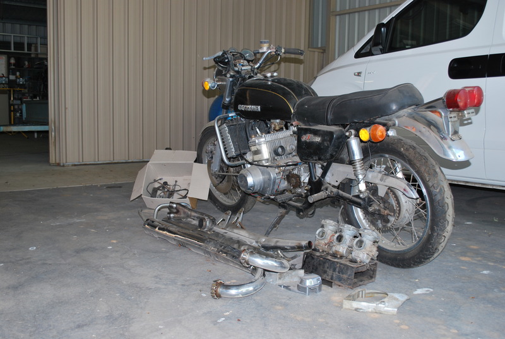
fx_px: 506
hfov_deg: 53.1
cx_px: 252
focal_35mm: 36
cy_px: 170
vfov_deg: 37.0
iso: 200
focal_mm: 24
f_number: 4.2
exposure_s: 1/60
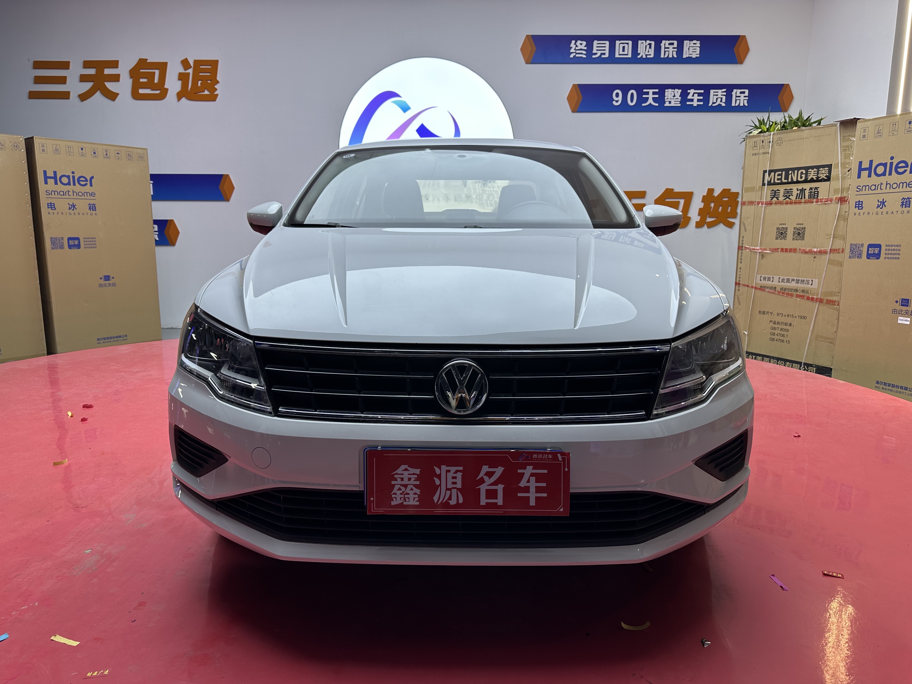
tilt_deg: -9.9
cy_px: 342
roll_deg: -0.7
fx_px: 632
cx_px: 456
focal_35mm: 24
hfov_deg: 71.6
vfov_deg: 56.8
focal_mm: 6.86
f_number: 1.78
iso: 50
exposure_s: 1/112
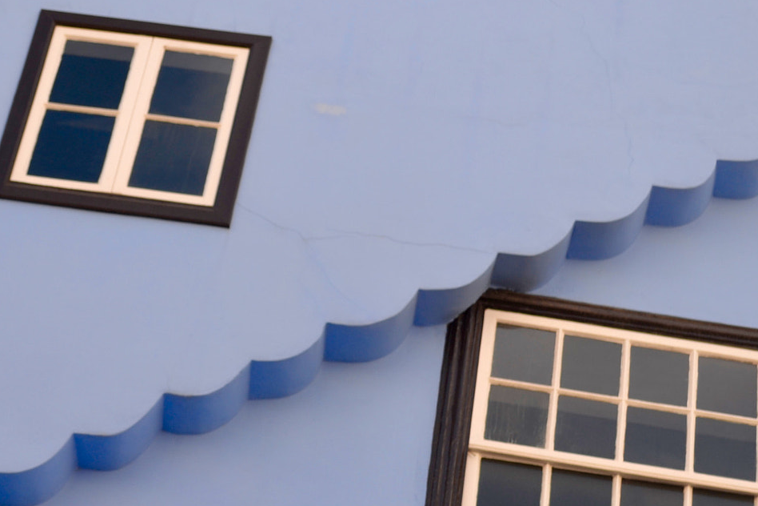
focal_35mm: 81
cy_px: 384
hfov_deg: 24.8
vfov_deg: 16.8
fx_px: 1705
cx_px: 194
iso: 100
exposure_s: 1/125
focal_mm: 32
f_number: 5.6
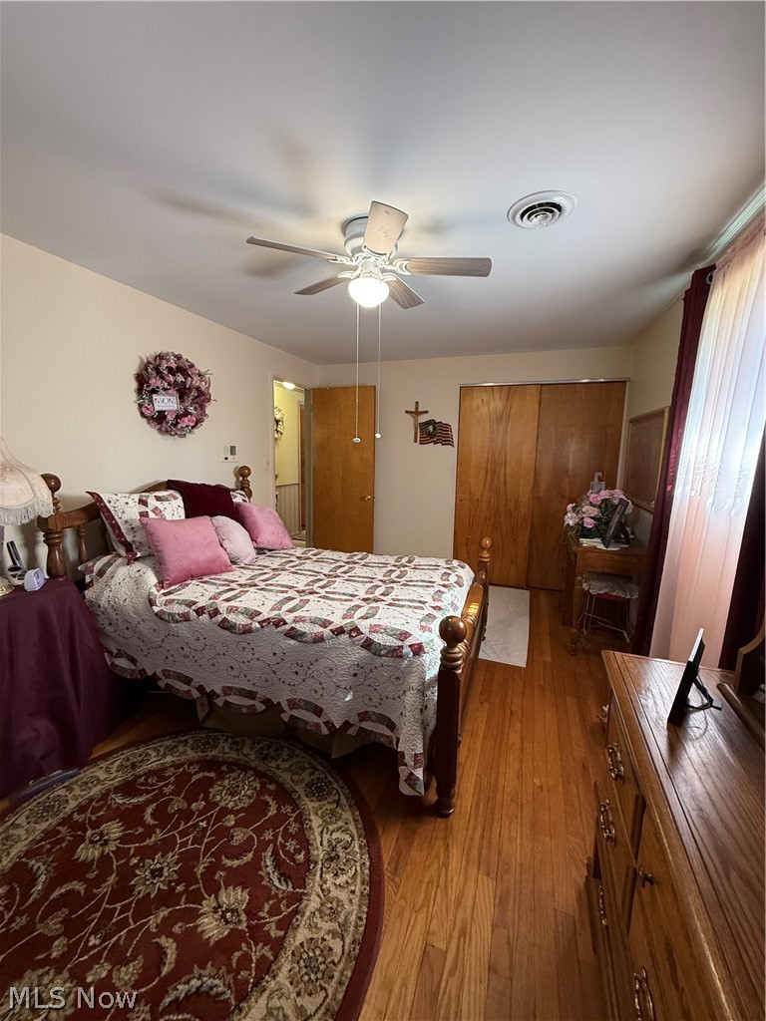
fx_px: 413
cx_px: 383
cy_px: 510
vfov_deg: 102.1
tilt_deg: -7.0
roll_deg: -2.1
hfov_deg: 85.7
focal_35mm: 14
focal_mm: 2.22
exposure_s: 1/60
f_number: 2.2
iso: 250
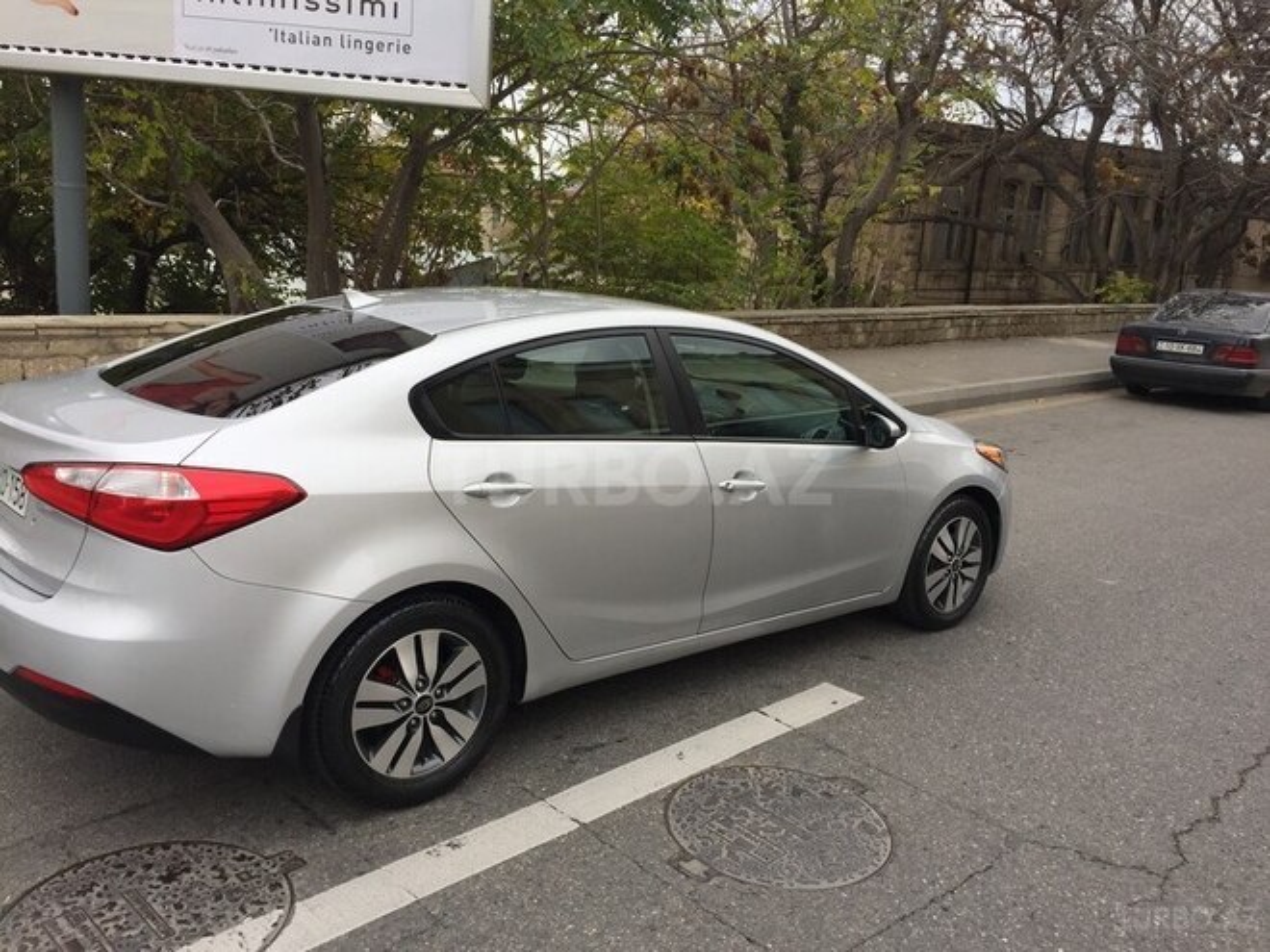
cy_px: 476
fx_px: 1064
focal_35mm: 29
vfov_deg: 48.2
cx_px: 635
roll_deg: -5.9
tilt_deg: -12.8
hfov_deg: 61.7
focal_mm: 4.15
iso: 32
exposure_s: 1/344
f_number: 2.2
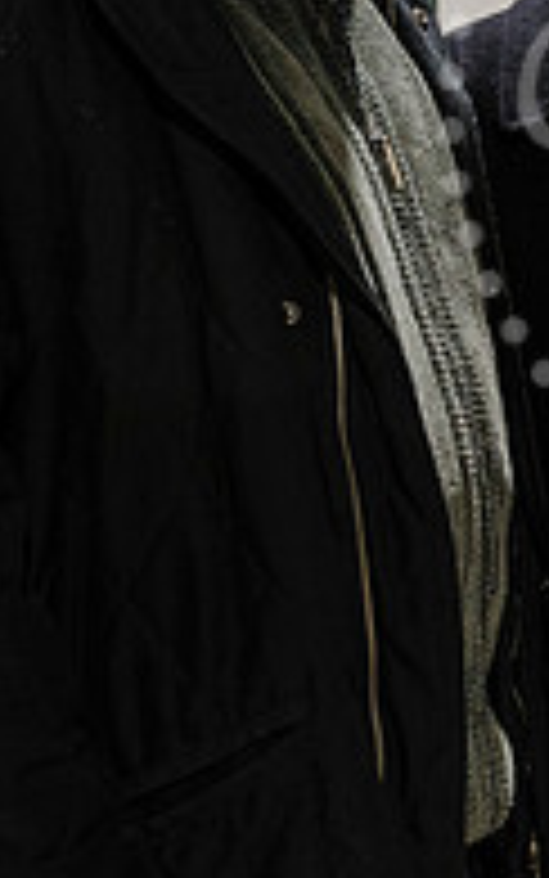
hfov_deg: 15.2
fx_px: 1890
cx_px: 835
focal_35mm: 79
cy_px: 81
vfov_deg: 25.3
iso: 1600
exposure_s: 1/45
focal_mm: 25
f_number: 4.8
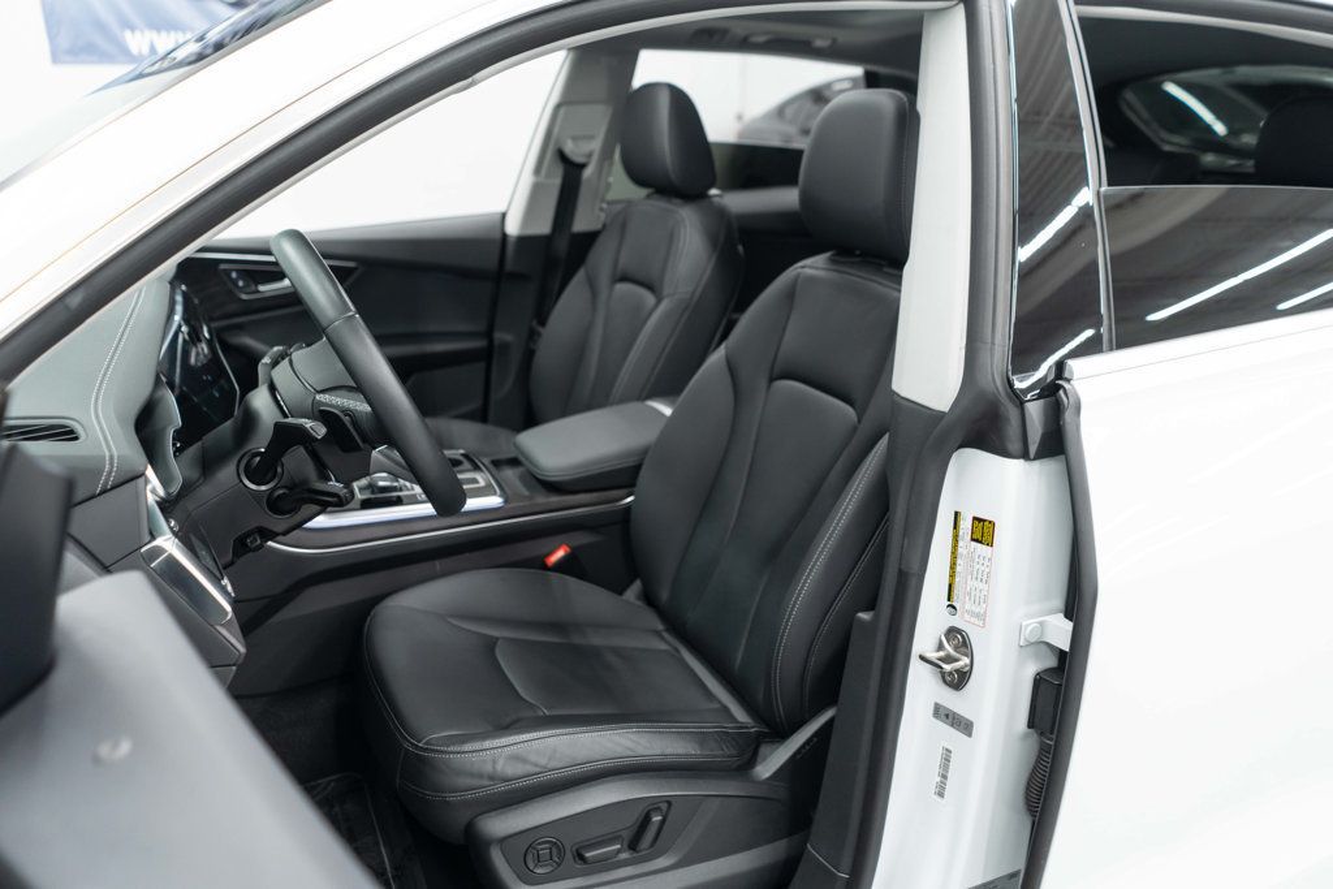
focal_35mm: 28
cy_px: 444
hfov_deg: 65.5
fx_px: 1037
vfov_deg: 46.4
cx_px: 666
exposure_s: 1/50
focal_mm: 28
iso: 640
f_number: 3.2
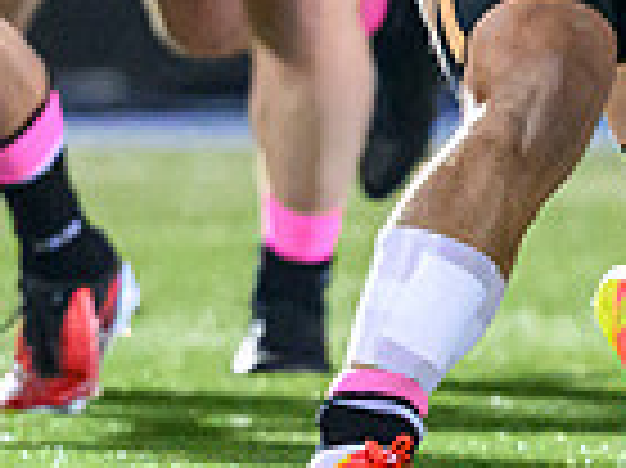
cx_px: 898
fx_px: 54314
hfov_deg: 0.7
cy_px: 253
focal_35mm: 3006
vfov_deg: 0.5
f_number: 3.5
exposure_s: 1/1000
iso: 10000
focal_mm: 400
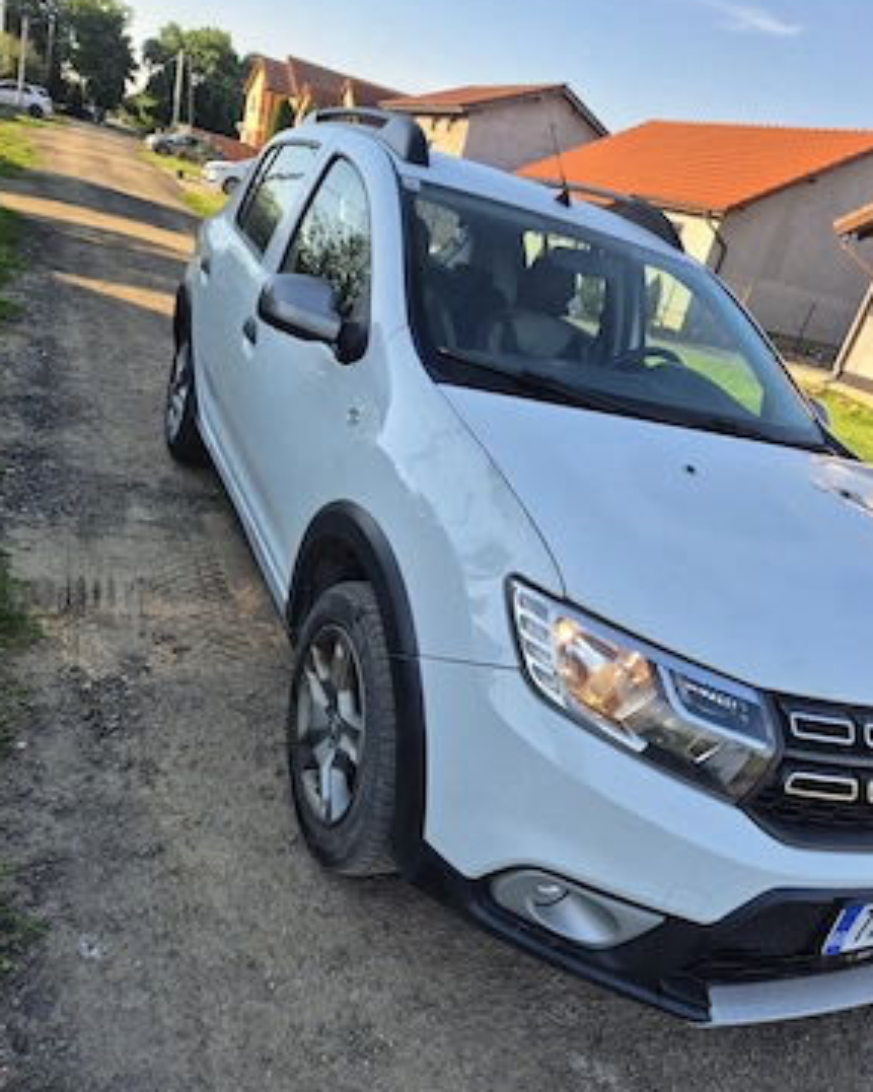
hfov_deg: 56.8
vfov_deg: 68.0
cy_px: 590
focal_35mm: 25
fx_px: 808
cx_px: 438
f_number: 1.8
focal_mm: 5.4
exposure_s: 1/604
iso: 25
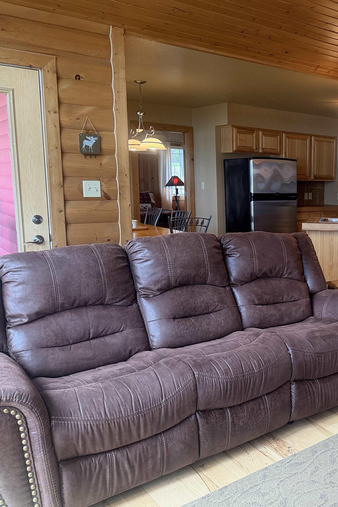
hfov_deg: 35.4
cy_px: 255
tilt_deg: -8.0
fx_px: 479
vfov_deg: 55.8
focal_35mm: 34
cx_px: 333
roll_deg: -1.0
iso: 320
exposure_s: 1/60
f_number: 1.78
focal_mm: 6.76
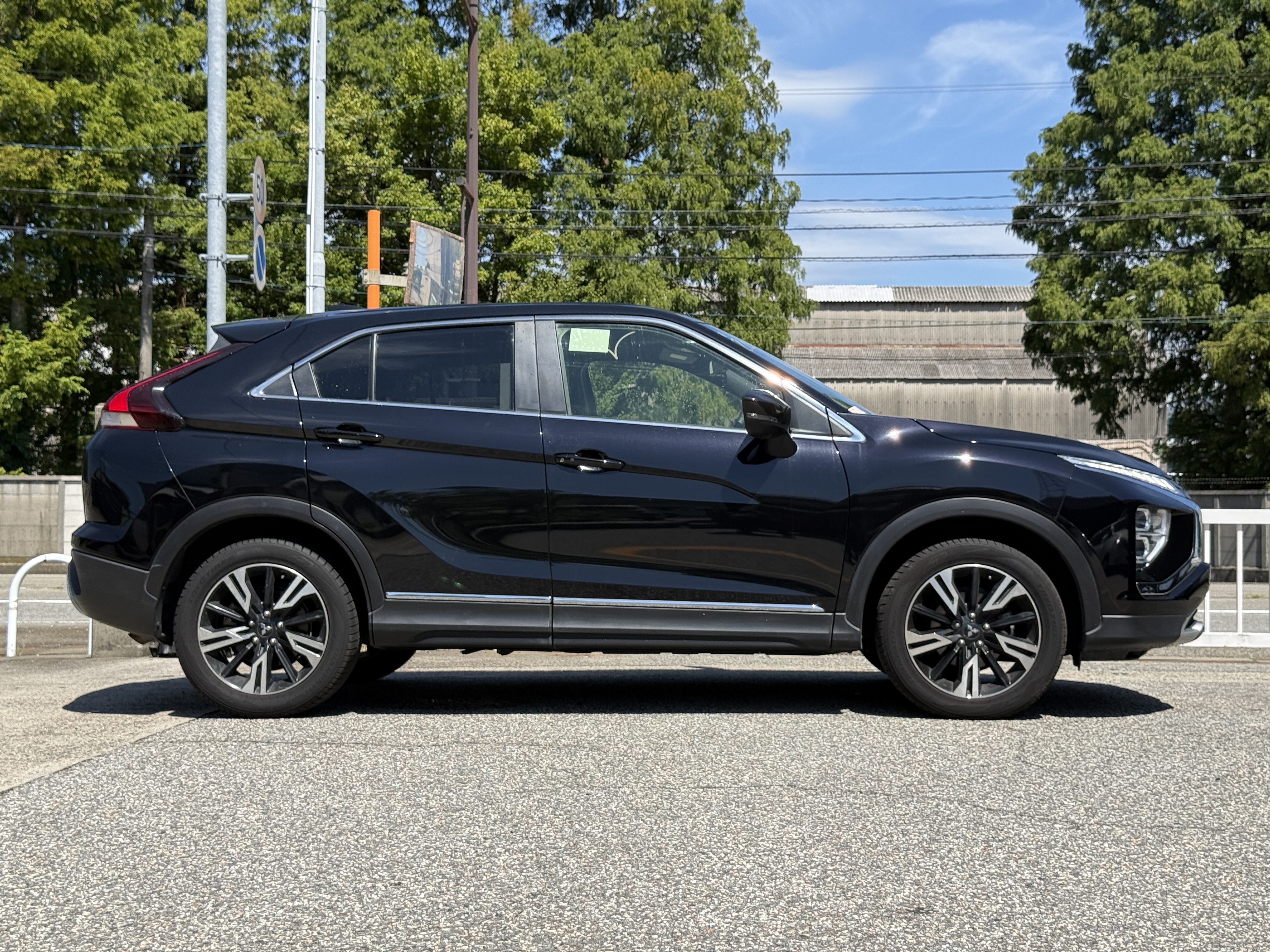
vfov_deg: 30.3
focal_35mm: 48
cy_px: 476
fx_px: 1761
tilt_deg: +1.9
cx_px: 635
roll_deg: -0.7
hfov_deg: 39.7
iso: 64
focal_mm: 6.76
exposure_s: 1/3226
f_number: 1.78
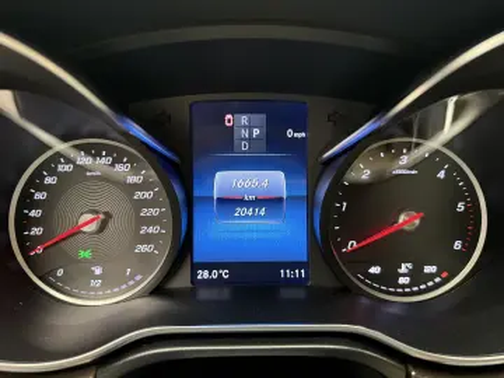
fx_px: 349
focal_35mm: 24
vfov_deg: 56.8
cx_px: 252
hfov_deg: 71.6
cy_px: 189
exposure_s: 1/45
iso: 640
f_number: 1.78
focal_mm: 6.76
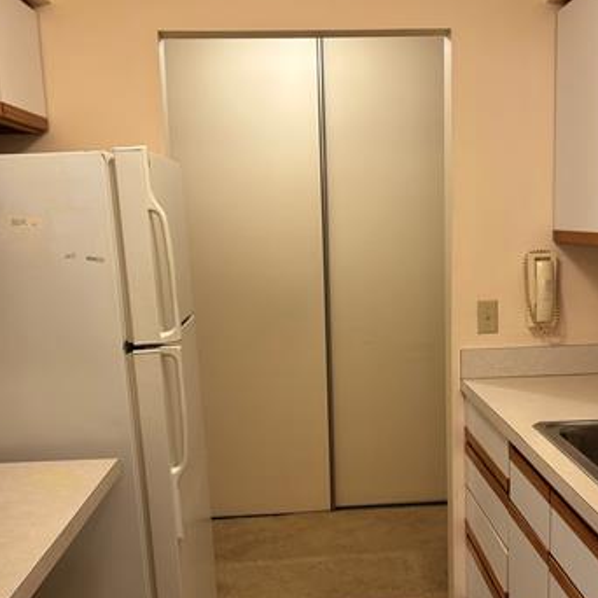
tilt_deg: -9.6
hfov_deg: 39.0
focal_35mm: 43
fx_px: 840
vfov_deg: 39.0
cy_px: 364
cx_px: 364
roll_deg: +1.2
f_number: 1.6
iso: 100
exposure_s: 1/60
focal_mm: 5.96
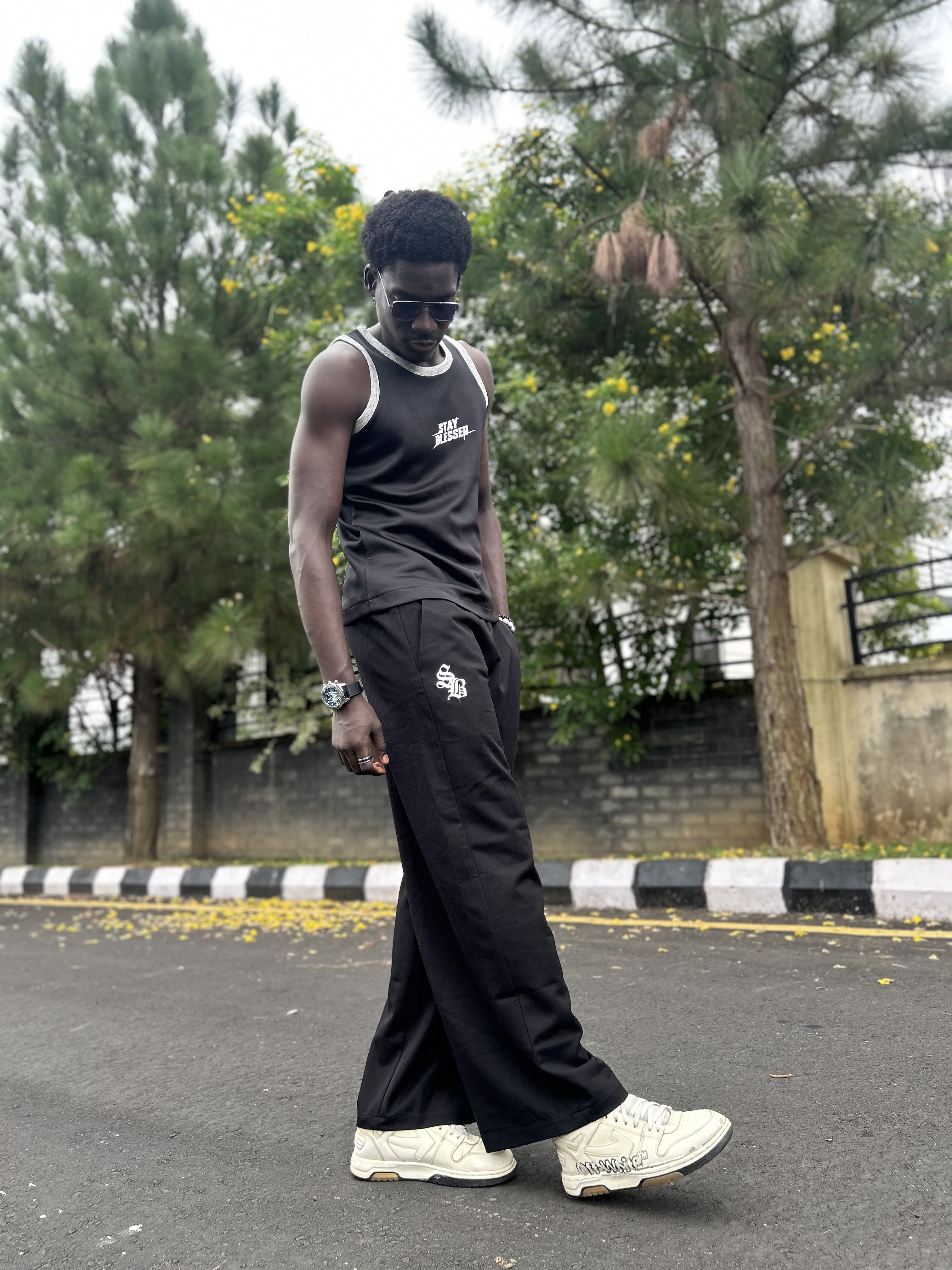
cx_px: 476
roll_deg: +1.3
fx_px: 953
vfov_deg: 67.3
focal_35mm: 26
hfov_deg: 53.1
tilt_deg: +9.1
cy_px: 635
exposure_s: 1/342
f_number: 1.5
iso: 50
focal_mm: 5.7
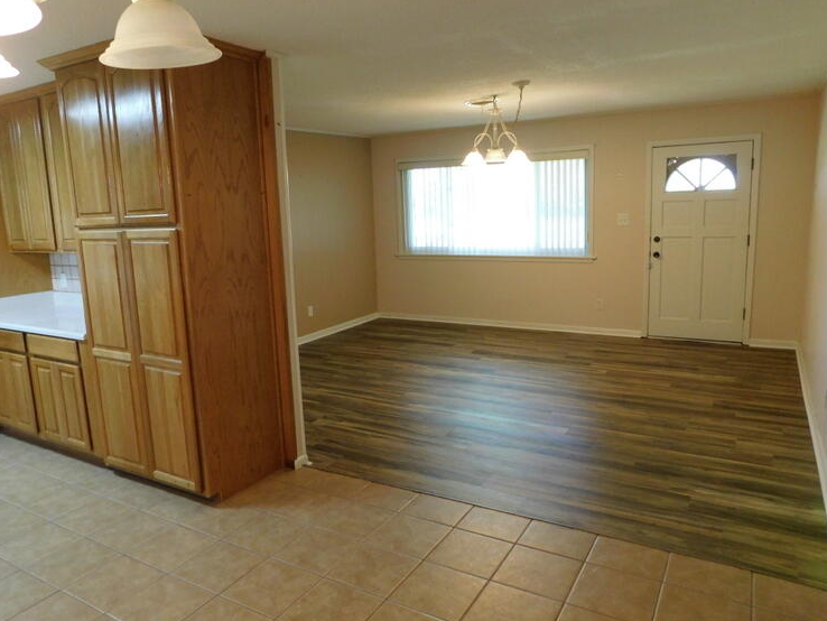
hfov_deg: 67.2
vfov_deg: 53.1
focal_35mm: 26
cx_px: 382
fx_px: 621
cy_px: 305
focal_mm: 4.1
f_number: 3
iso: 360
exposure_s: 1/30
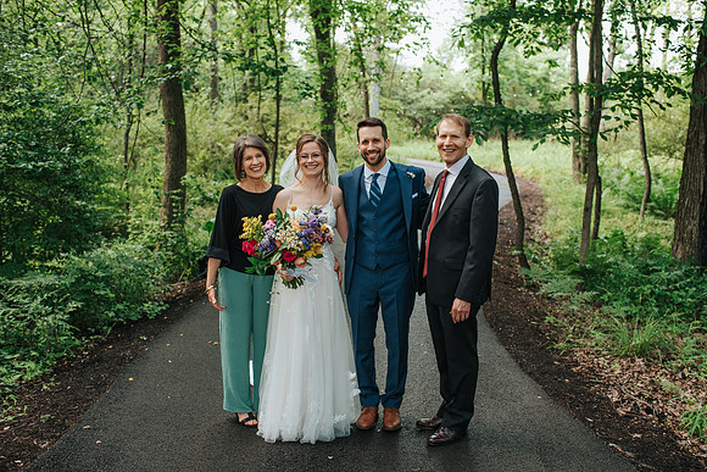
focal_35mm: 38
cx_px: 367
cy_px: 236
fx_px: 743
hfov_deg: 50.9
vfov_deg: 35.2
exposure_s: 1/320
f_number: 3.2
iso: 720
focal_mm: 35
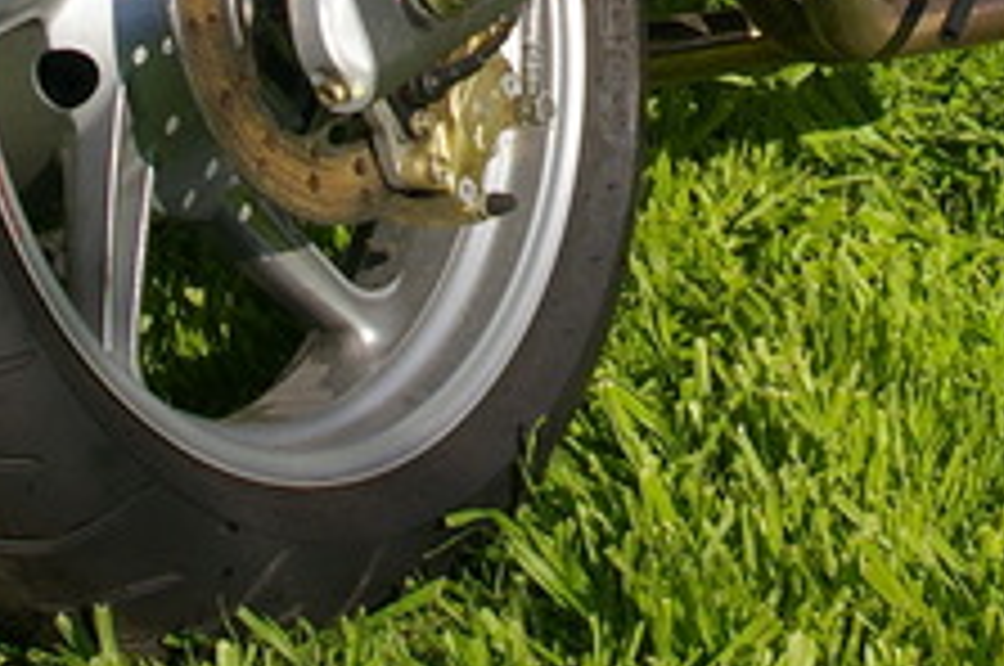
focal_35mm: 194
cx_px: 815
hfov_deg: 10.6
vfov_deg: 6.9
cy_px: -490
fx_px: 5403
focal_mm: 36
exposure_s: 1/350
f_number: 8
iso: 200
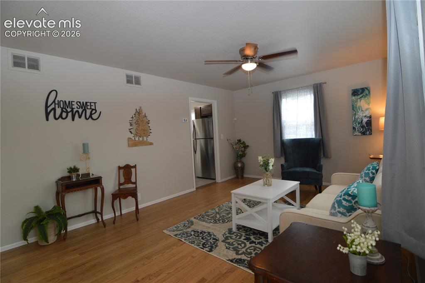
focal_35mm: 16
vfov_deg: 71.9
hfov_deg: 95.0
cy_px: 142
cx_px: 212
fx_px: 195
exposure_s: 1/60
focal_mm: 11
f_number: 4
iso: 400
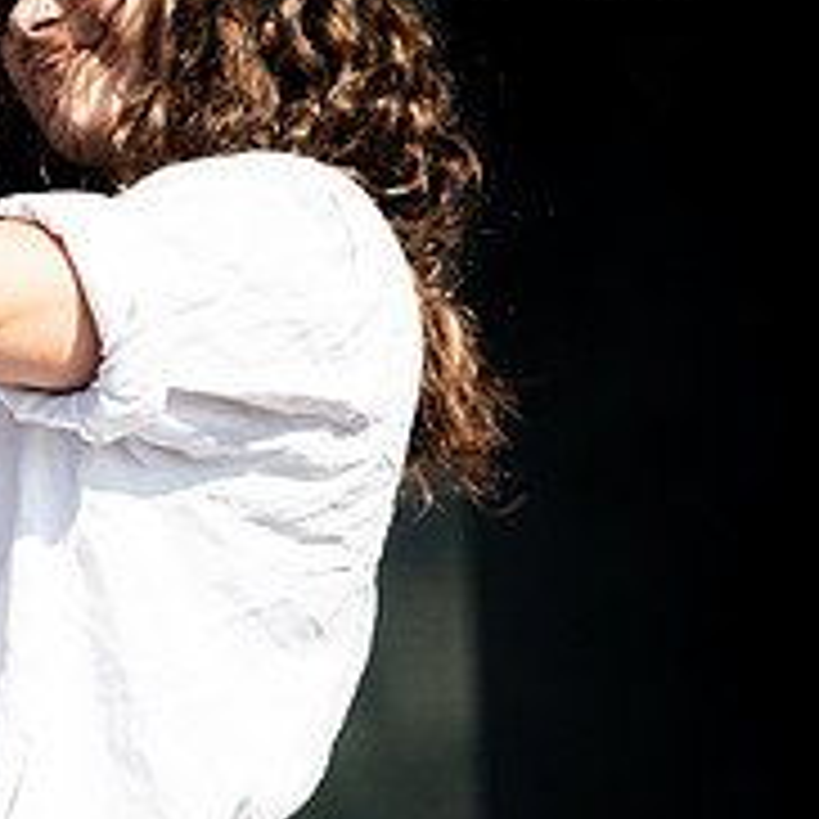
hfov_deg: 1.9
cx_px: -12
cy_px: 79
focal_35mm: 916
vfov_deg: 1.9
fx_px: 24519
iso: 200
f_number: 4
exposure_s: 1/5000
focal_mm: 200
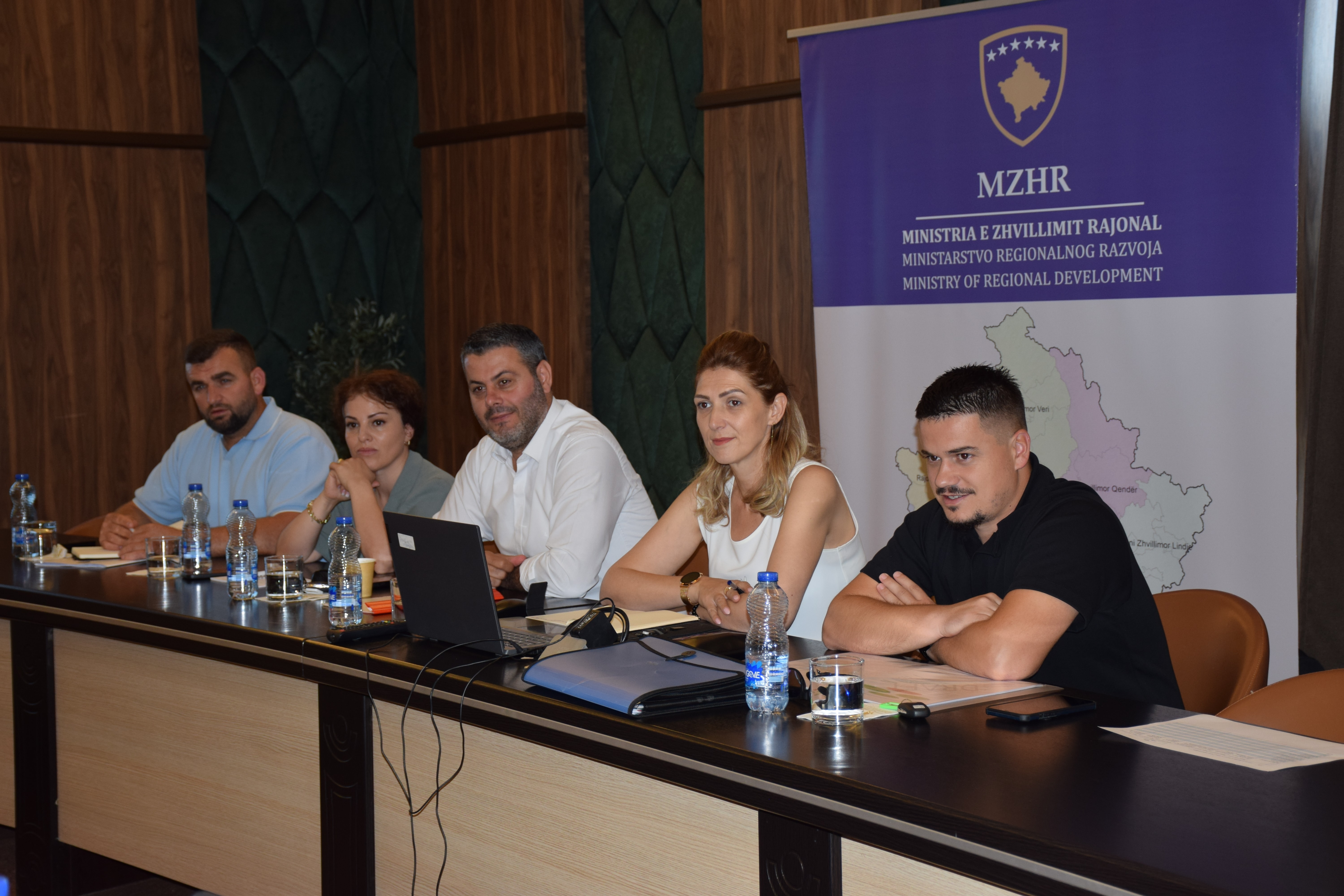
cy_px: 448
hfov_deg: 35.1
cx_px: 672
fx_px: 2128
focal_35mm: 57
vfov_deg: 23.8
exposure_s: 1/80
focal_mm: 38
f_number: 4.2
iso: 400
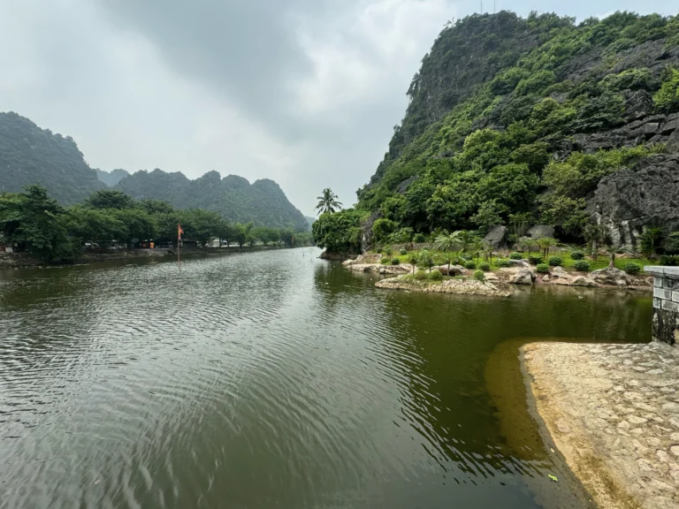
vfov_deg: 85.7
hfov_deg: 102.1
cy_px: 254
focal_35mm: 14
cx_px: 340
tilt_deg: -2.6
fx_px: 275
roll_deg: +0.6
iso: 50
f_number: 2.2
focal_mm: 2.22
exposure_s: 1/1567
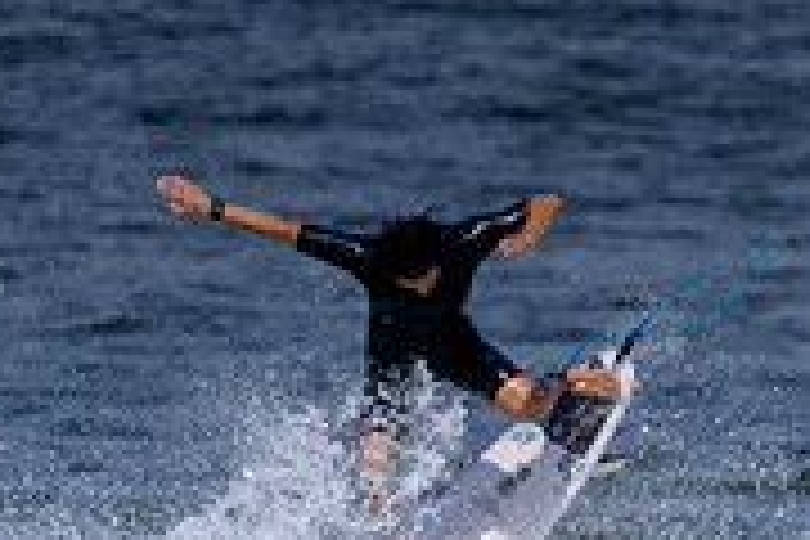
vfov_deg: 0.5
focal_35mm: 2577
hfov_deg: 0.8
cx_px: 450
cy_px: 844
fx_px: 57978
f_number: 11
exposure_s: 1/2000
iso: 400
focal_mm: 800
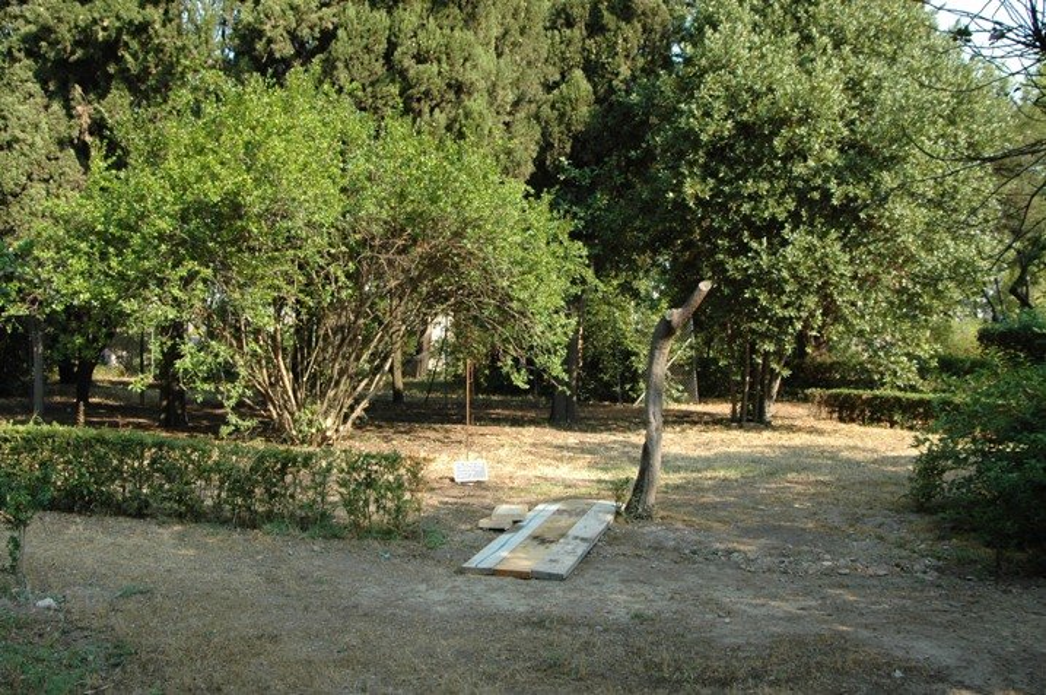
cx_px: 523
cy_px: 348
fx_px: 1045
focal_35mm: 36
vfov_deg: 36.8
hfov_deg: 53.2
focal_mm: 24
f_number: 6.3
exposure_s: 1/160
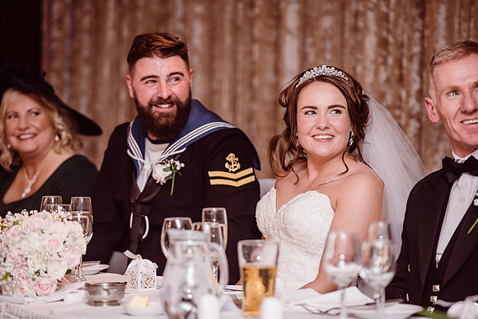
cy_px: 160
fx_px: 2590
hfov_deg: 10.5
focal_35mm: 195
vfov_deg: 7.0
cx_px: 239
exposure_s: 1/200
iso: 800
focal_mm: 195
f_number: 3.5
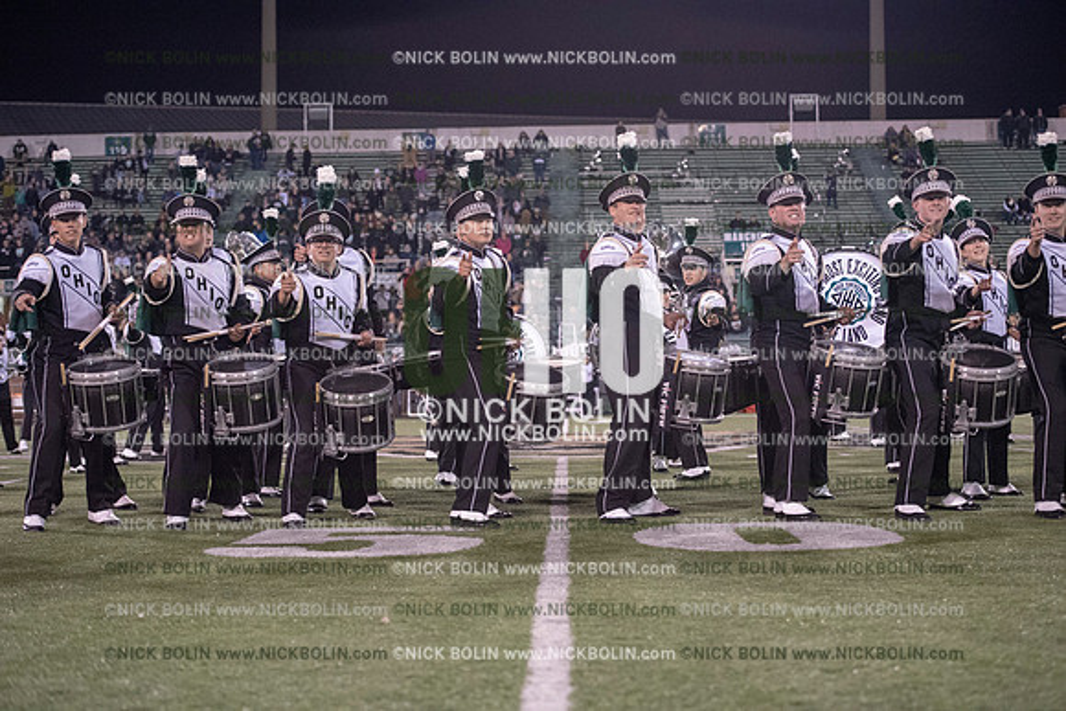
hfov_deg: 28.8
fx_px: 2073
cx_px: 533
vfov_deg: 19.5
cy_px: 356
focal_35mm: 70
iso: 5000
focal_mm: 70
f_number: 3.2
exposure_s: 1/1250
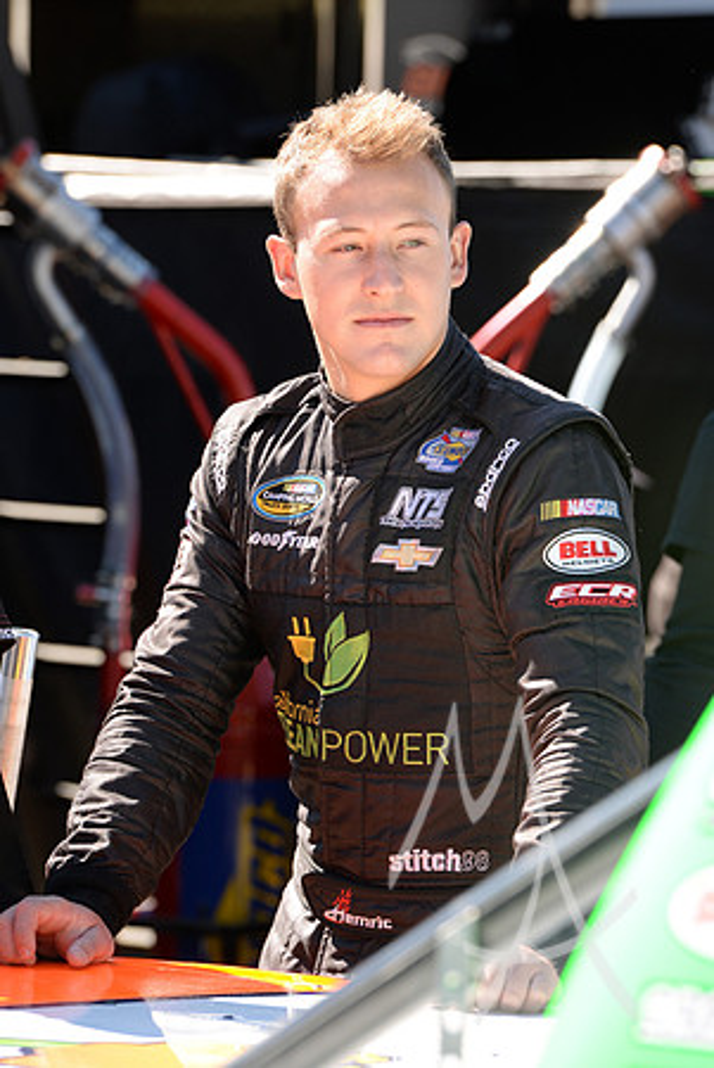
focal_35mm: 200
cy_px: 534
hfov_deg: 6.9
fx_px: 5936
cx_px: 357
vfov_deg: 10.3
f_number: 7.1
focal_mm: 200
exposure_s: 1/400
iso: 400
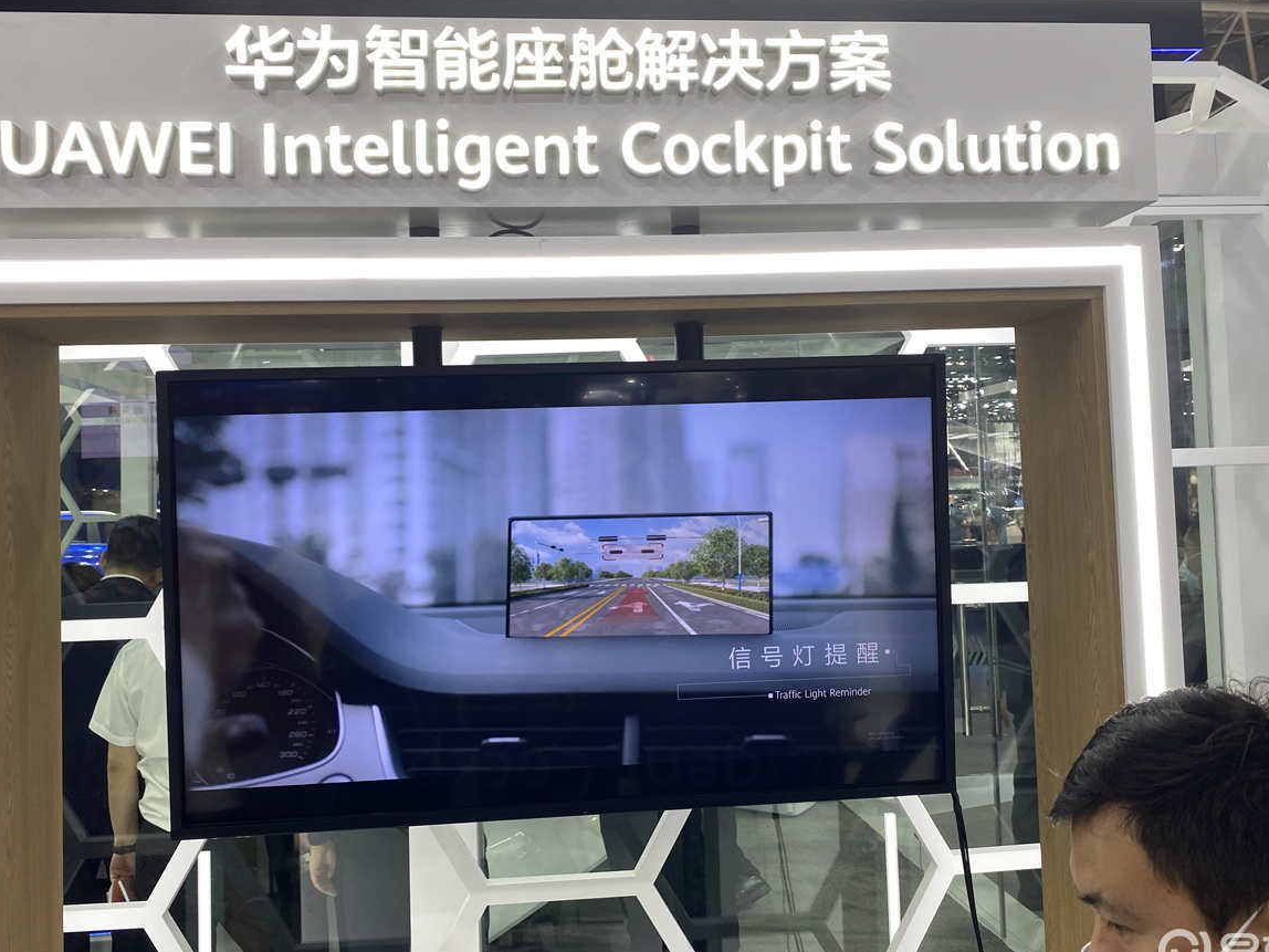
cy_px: 456
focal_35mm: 29
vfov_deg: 48.2
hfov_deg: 61.6
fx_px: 1063
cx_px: 606
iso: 32
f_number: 1.8
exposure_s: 1/100
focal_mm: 4.25
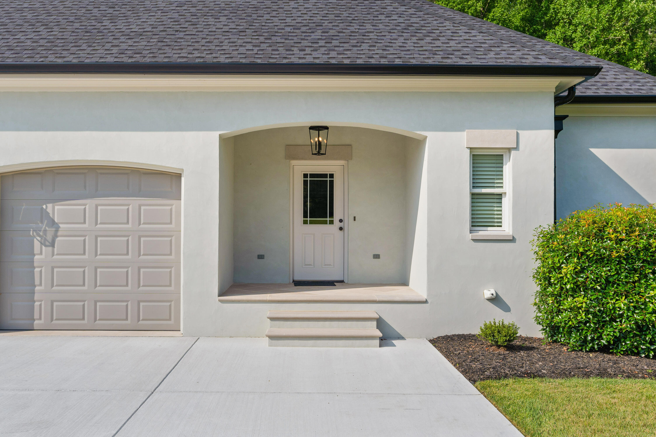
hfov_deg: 73.7
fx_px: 437
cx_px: 328
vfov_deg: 53.1
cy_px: 218
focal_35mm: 24
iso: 320
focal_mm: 24
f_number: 7.1
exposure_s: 1/1250
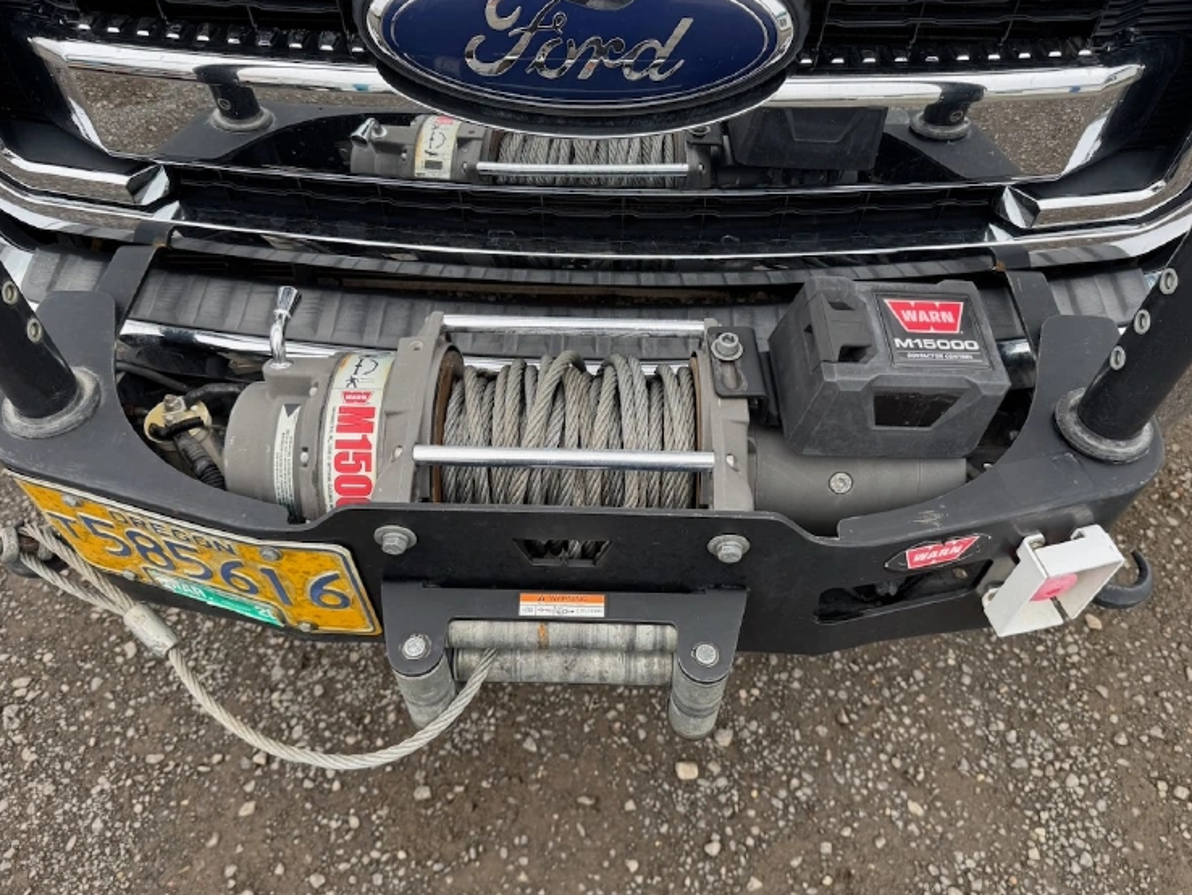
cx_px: 609
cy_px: 456
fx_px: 896
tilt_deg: -51.9
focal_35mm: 26
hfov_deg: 67.3
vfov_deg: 53.1
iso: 64
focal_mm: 6.76
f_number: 1.78
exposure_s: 1/121
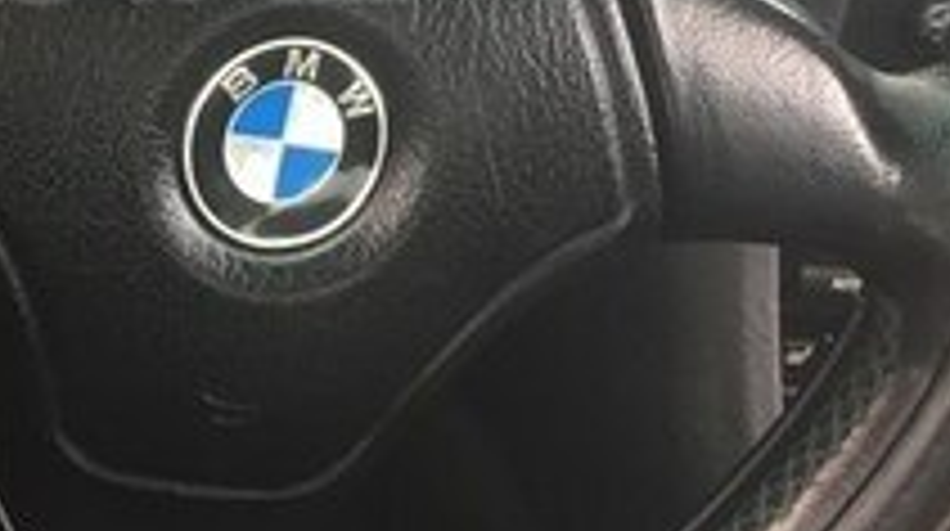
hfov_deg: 20.7
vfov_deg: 12.0
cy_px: -65
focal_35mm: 99
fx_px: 2490
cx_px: -50
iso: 40
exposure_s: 1/50
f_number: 2.2
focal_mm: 4.15
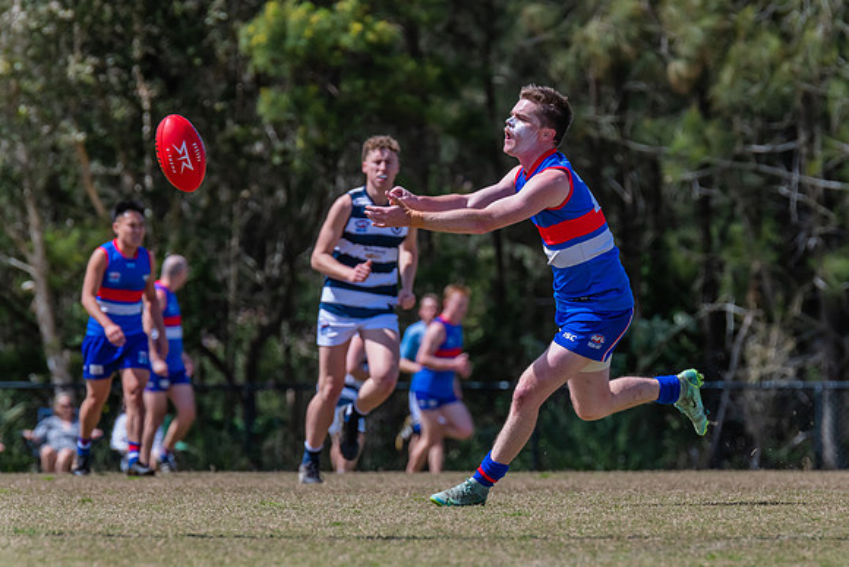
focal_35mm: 528
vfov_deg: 2.6
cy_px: 305
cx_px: 528
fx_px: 12447
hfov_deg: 3.9
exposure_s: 1/1600
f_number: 8
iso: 800
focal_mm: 420
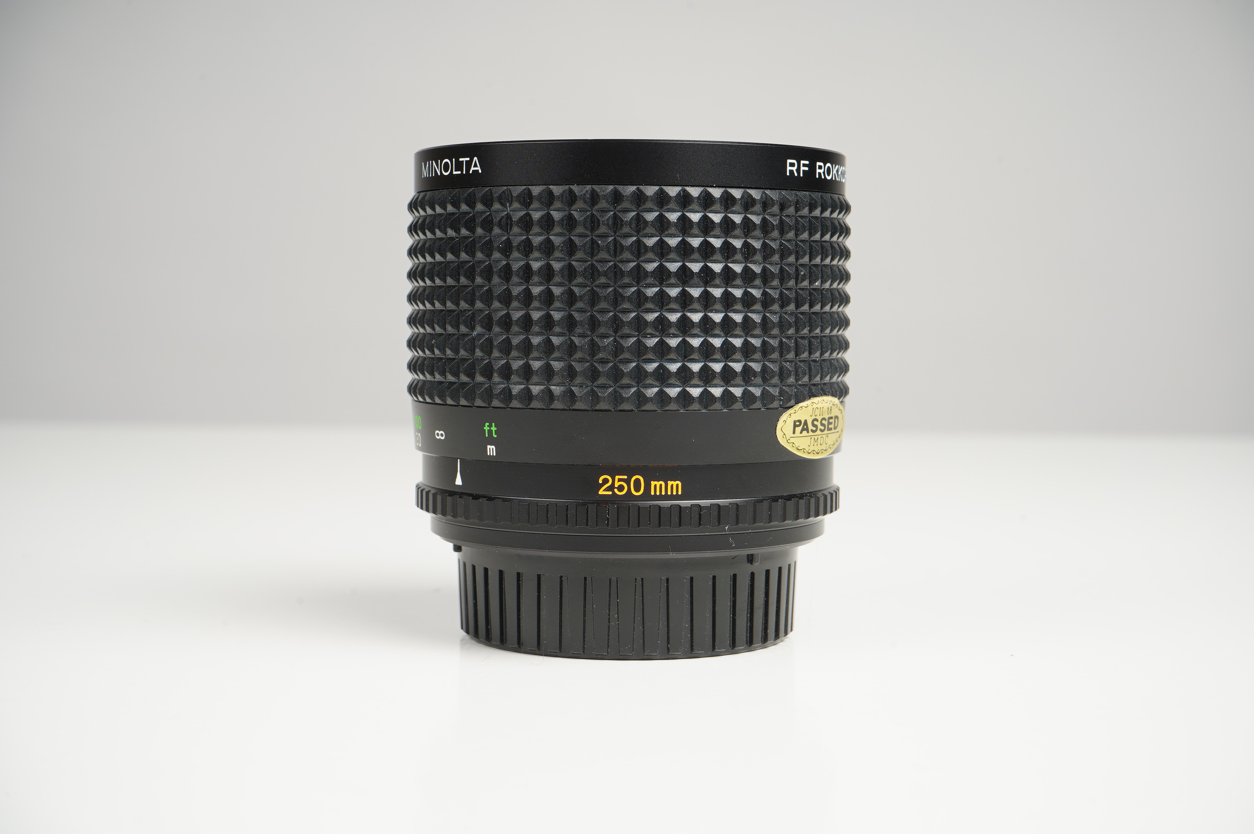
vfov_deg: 25.0
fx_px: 1879
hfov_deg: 36.9
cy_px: 417
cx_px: 627
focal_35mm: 54
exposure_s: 1/160
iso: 160
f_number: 14
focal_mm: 54
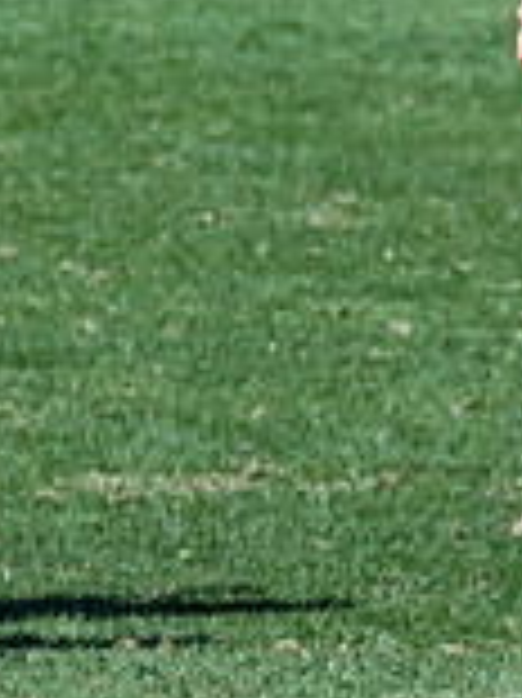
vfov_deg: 0.5
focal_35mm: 4024
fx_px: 81019
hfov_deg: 0.4
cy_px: 241
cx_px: 345
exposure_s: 1/1600
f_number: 10
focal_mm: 600
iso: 800
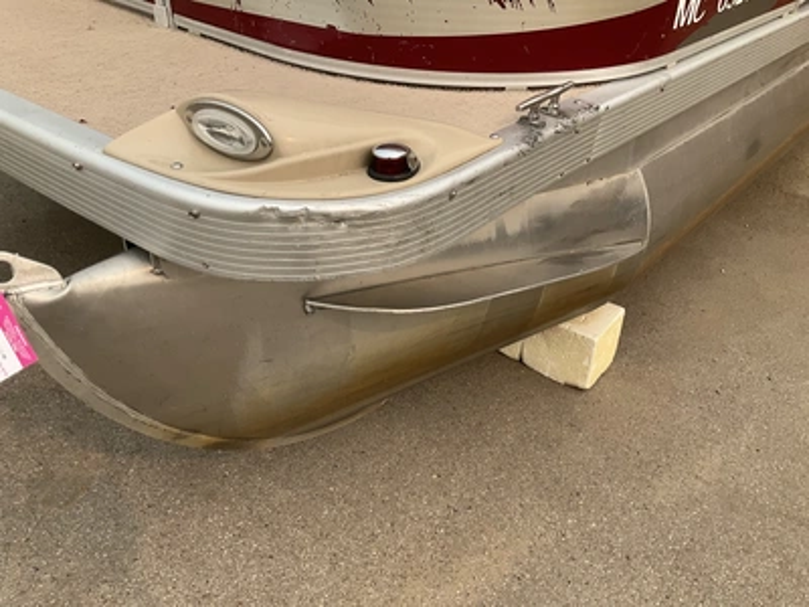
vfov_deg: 48.2
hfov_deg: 61.7
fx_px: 678
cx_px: 404
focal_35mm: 29
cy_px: 304
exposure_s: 1/1195
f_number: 1.8
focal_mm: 3
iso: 25
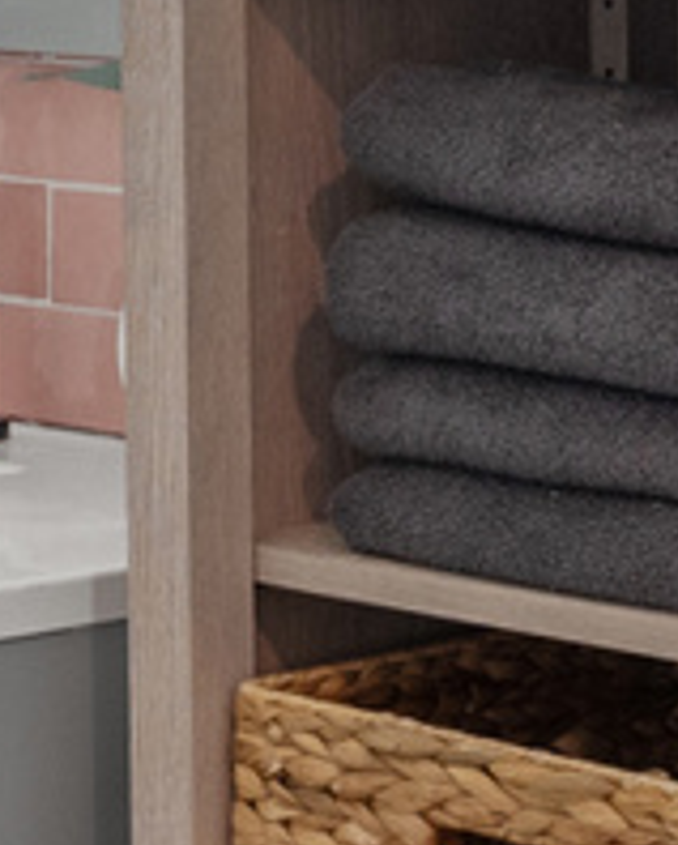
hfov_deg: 9.6
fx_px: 4000
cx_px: -64
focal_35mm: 160
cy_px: -28
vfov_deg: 11.9
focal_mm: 16.5
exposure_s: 1/1.67
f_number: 8
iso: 500
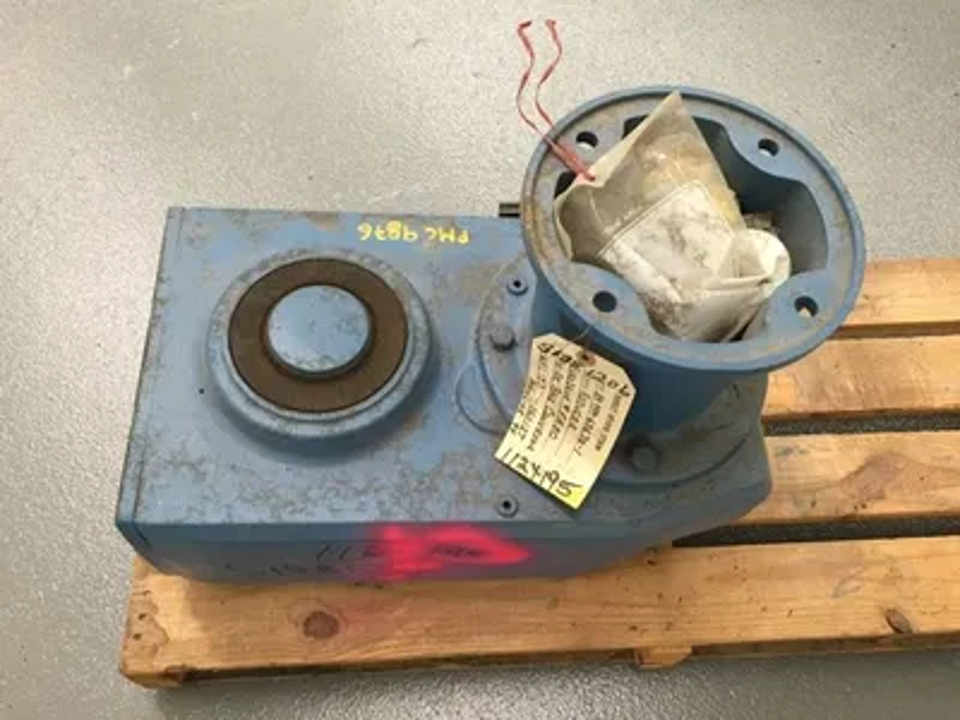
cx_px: 480
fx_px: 804
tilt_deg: -61.2
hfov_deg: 61.7
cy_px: 360
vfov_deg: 48.2
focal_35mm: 29
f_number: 2.2
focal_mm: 4.15
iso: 125
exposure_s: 1/30
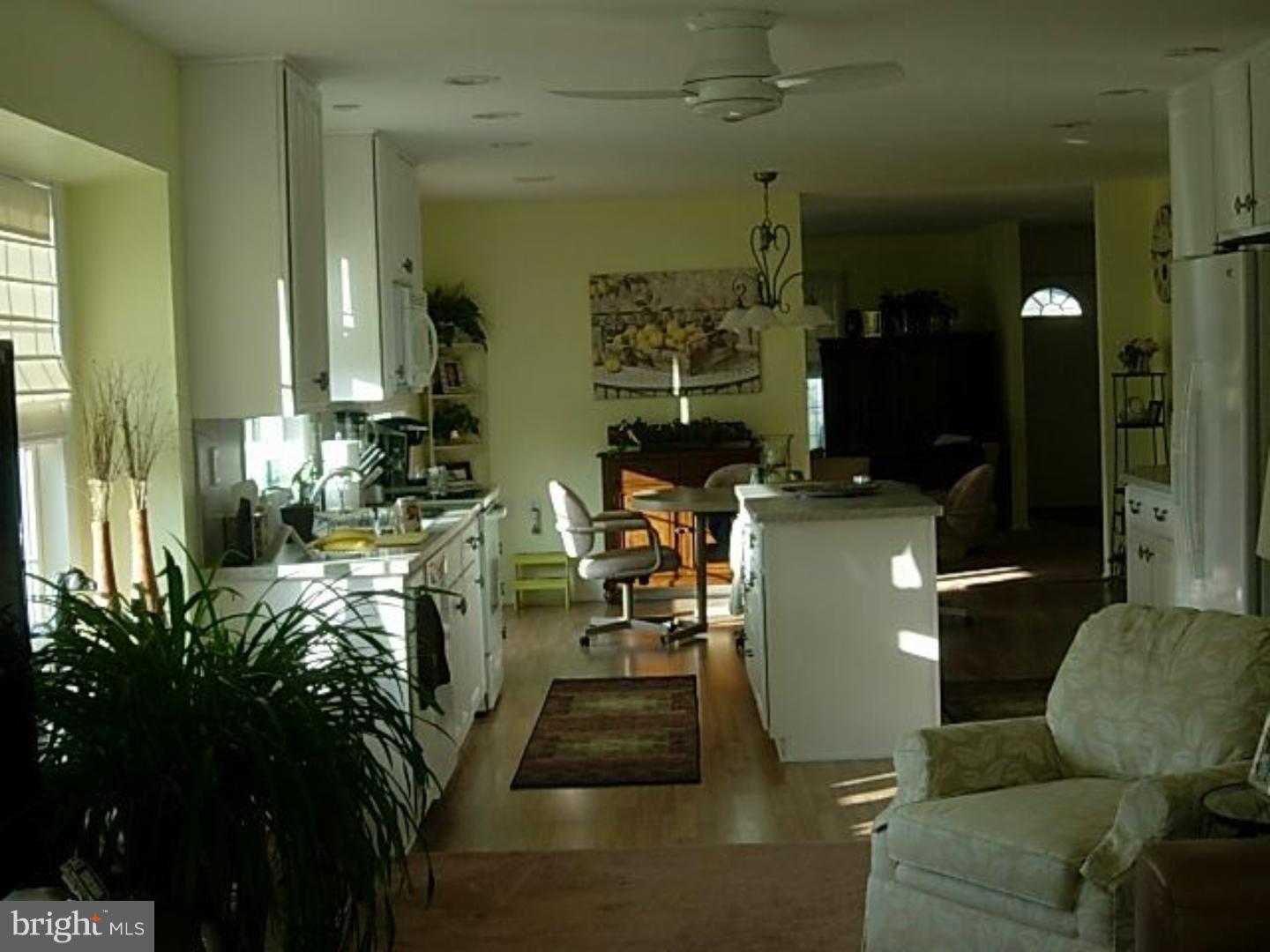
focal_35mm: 51
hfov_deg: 37.5
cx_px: 635
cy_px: 476
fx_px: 1871
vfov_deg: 28.6
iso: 79
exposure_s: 1/128
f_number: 3.2
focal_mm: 10.6
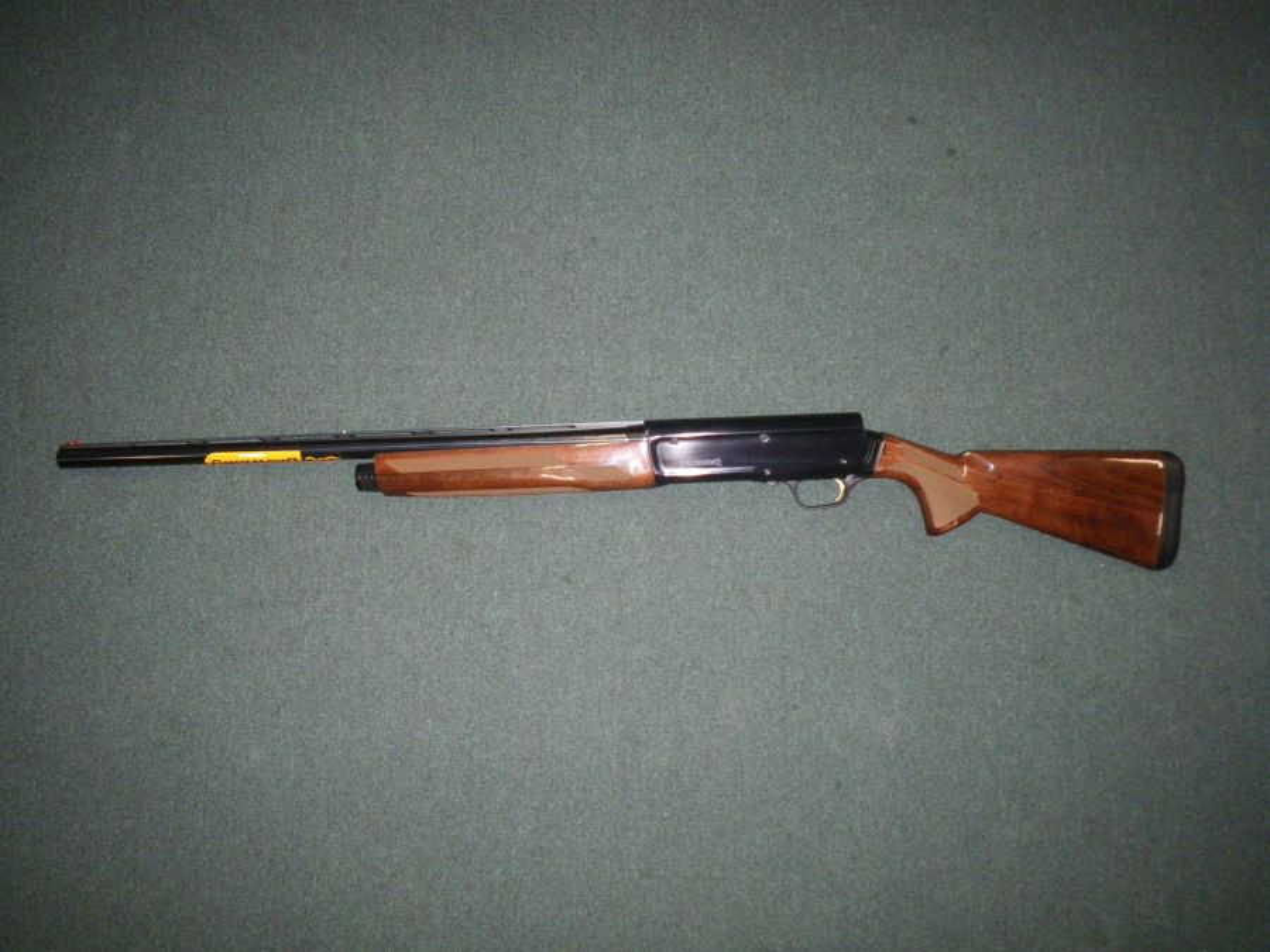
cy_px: 476
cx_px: 635
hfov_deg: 63.4
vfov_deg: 49.7
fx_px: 1027
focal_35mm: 28
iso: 400
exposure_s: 1/50
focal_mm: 5
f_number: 3.5
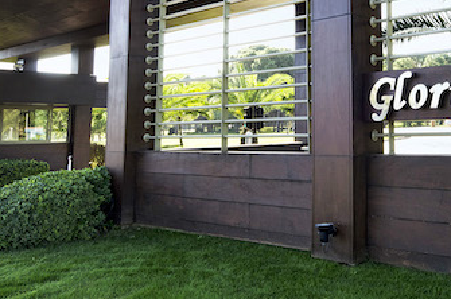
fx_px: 538
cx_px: 315
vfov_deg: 30.2
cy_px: 55
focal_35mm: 43
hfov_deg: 44.6
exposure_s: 1/125
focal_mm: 12
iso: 200
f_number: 8
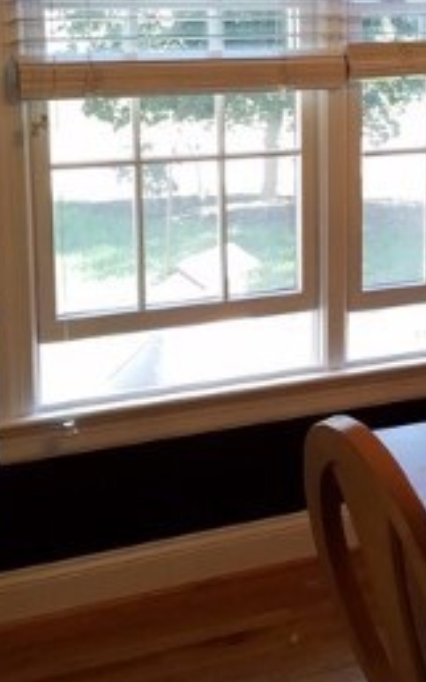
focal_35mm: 82
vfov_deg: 25.0
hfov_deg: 15.1
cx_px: 561
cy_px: 204
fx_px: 1525
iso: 64
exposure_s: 1/60
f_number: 1.7
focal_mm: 4.2
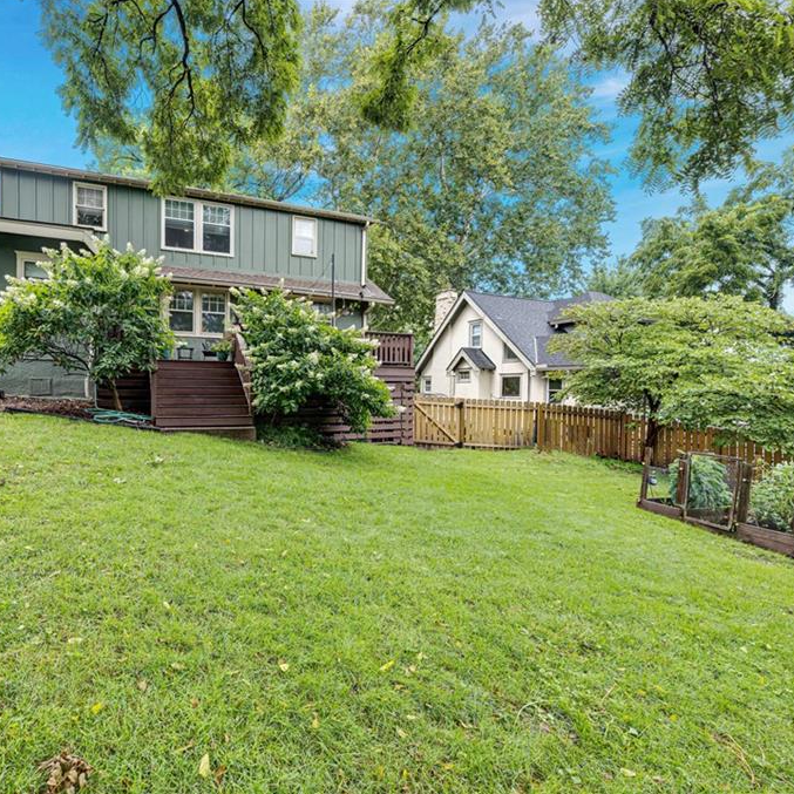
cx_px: 305
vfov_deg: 80.7
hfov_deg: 79.5
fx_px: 467
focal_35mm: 18
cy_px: 395
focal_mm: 14
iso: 100
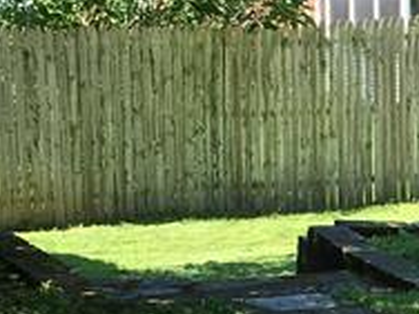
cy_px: 334
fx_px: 1912
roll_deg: +0.4
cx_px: 602
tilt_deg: -10.3
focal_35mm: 158
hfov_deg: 12.0
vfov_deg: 9.3
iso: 25
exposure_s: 1/272
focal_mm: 4.15
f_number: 2.2
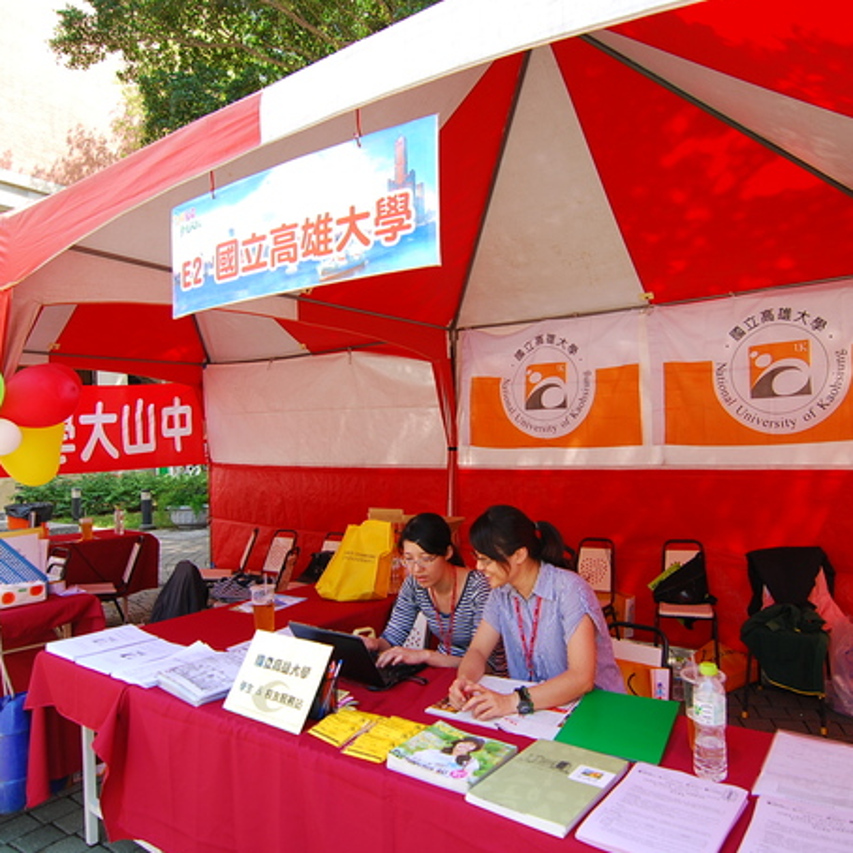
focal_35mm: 22
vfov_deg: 70.5
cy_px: 433
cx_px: 458
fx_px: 604
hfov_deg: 70.4
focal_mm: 11
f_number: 3.2
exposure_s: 1/200
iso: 100
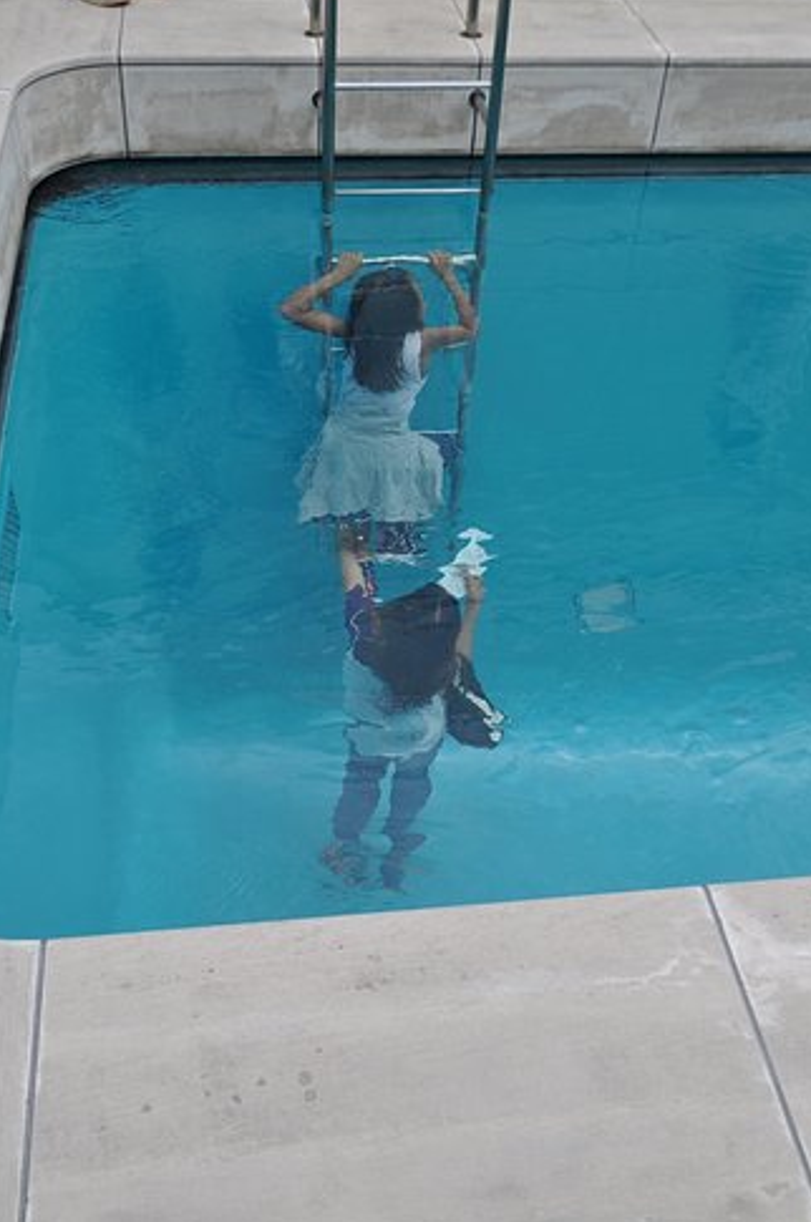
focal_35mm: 38
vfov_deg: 50.7
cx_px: 408
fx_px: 1288
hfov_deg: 35.0
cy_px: 592
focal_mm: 24
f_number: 9
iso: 200
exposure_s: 1/320
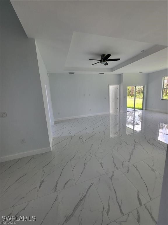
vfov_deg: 106.2
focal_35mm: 13
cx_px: 84
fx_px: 84
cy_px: 112
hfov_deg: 89.9
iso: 40
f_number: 2.2
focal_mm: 1.74
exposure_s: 1/60
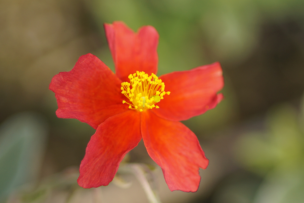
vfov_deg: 7.3
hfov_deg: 11.0
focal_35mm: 187
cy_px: 122
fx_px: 1579
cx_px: 149
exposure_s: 1/640
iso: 100
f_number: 2.8
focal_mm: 100
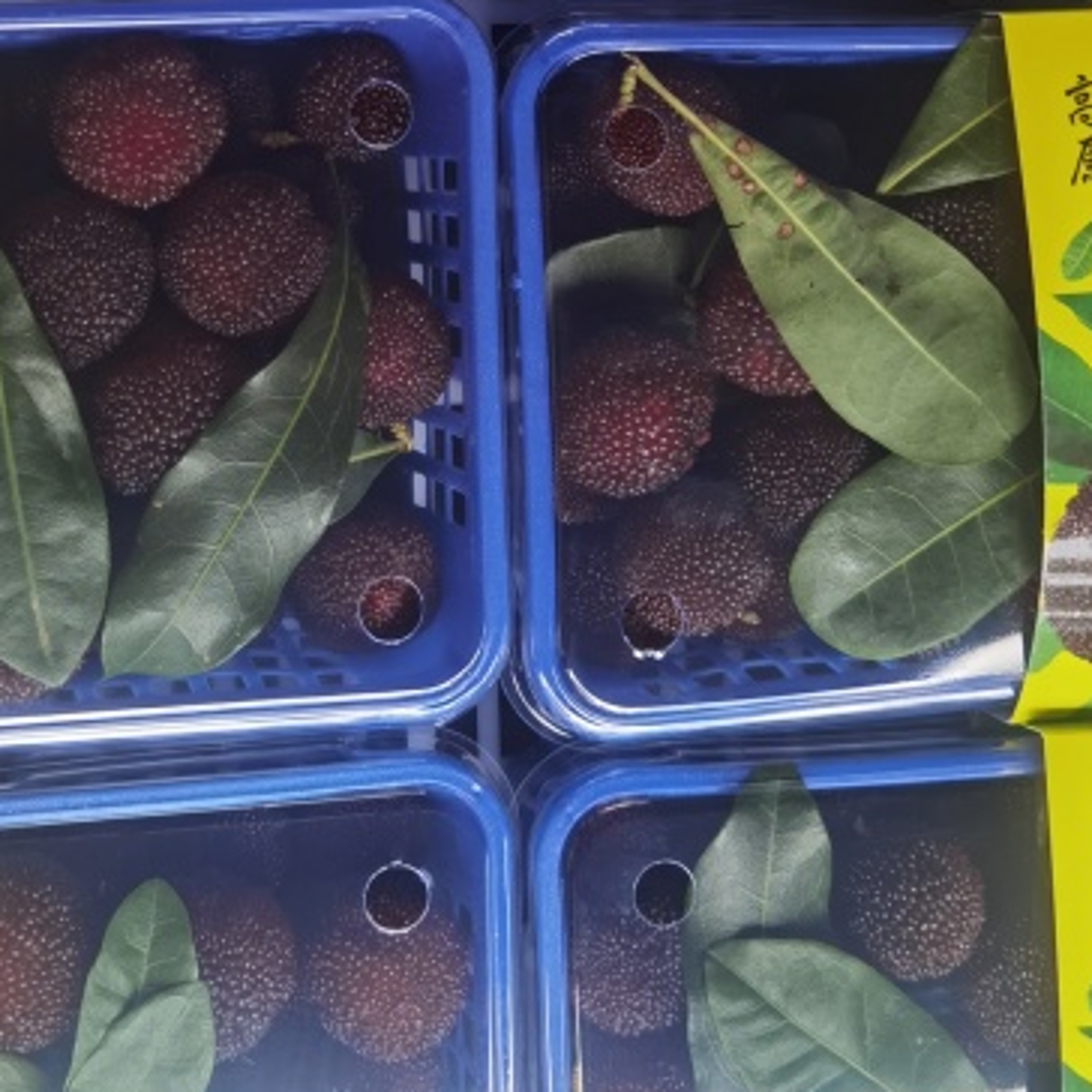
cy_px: 38
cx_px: 405
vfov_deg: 23.7
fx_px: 2498
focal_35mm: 70
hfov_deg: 24.6
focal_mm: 6.71
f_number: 1.9
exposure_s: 1/298
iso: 50
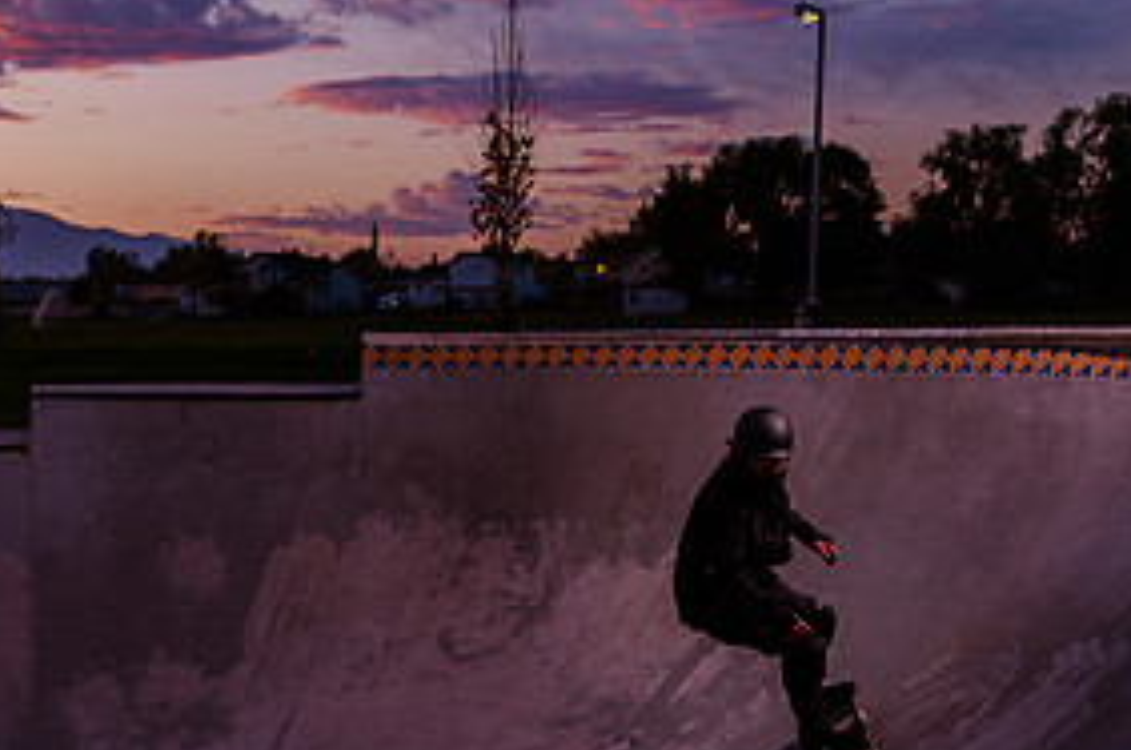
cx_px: 445
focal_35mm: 58
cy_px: 642
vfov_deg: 22.8
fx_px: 1819
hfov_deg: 34.4
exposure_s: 1/250
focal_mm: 28
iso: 500
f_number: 4
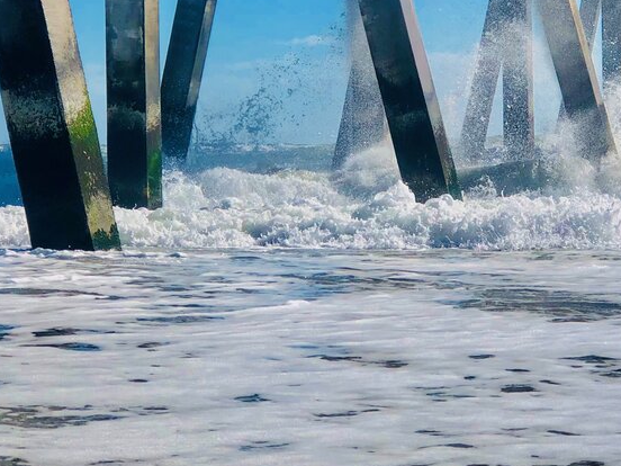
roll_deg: -0.3
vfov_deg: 11.9
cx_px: 417
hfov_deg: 15.9
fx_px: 2225
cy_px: 71
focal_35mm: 124
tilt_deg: +1.7
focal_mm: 6.6
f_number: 2.8
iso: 20
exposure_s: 1/1779
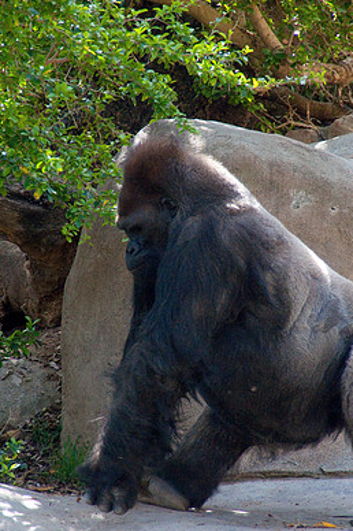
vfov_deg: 5.9
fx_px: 5127
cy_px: 256
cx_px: 176
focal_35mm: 348
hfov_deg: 3.9
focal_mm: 200
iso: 3200
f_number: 6.3
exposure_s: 1/1000
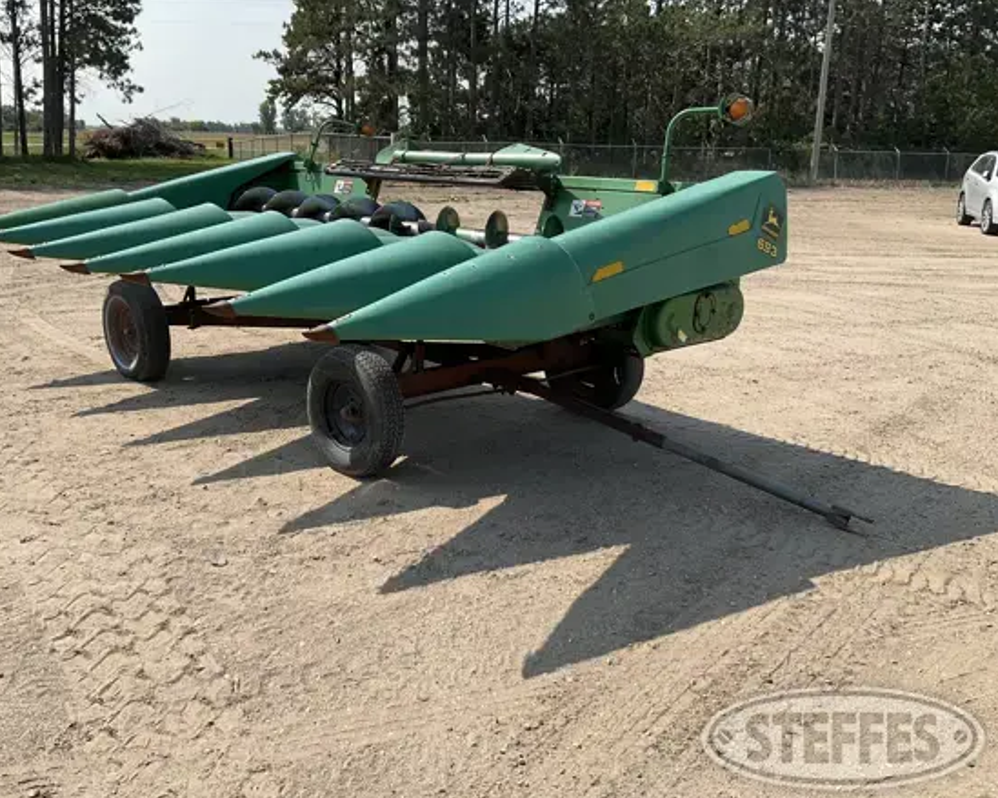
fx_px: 975
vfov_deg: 44.5
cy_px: 374
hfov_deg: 54.1
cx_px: 442
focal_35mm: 33
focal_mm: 3
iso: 25
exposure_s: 1/1577
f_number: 1.8
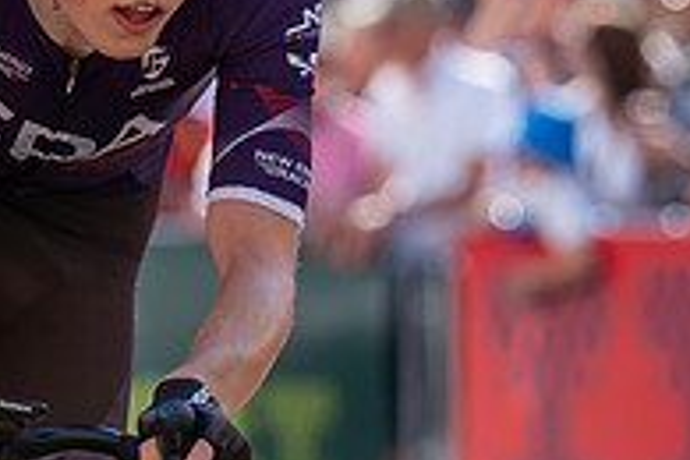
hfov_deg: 3.1
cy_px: 201
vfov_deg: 2.0
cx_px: 221
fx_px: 12898
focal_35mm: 673
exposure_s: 1/1000
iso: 200
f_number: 3.5
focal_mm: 164
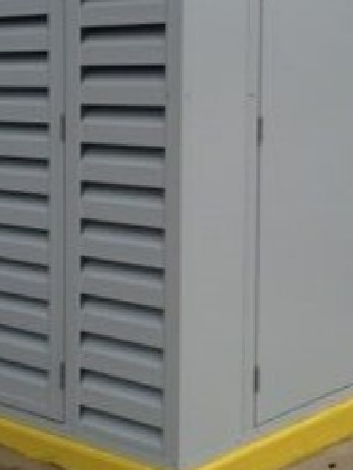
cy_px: 165
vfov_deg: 26.2
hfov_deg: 19.8
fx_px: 1005
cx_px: 241
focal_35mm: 74
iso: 50
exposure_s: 1/861
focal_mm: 4.13
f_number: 2.4
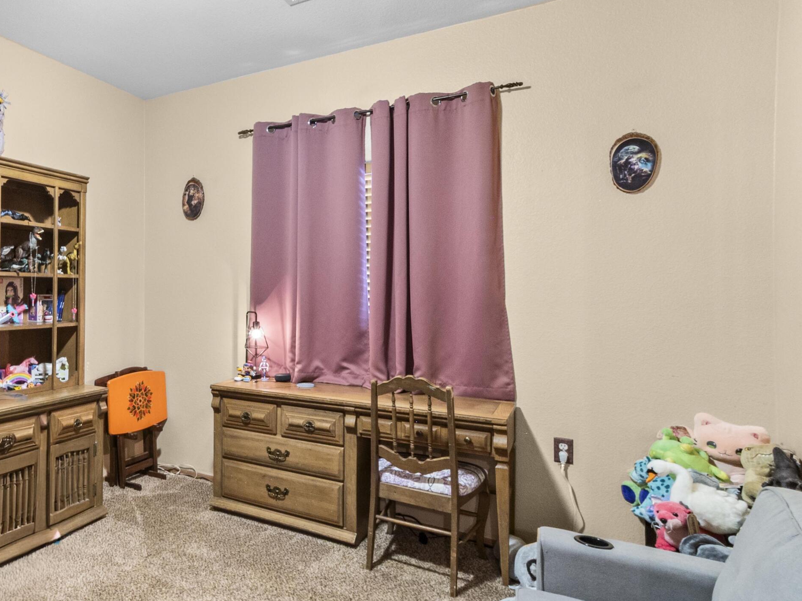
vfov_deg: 58.9
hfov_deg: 67.4
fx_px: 533
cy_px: 293
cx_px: 167
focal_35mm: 23
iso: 800
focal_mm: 10
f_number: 22
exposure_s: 10
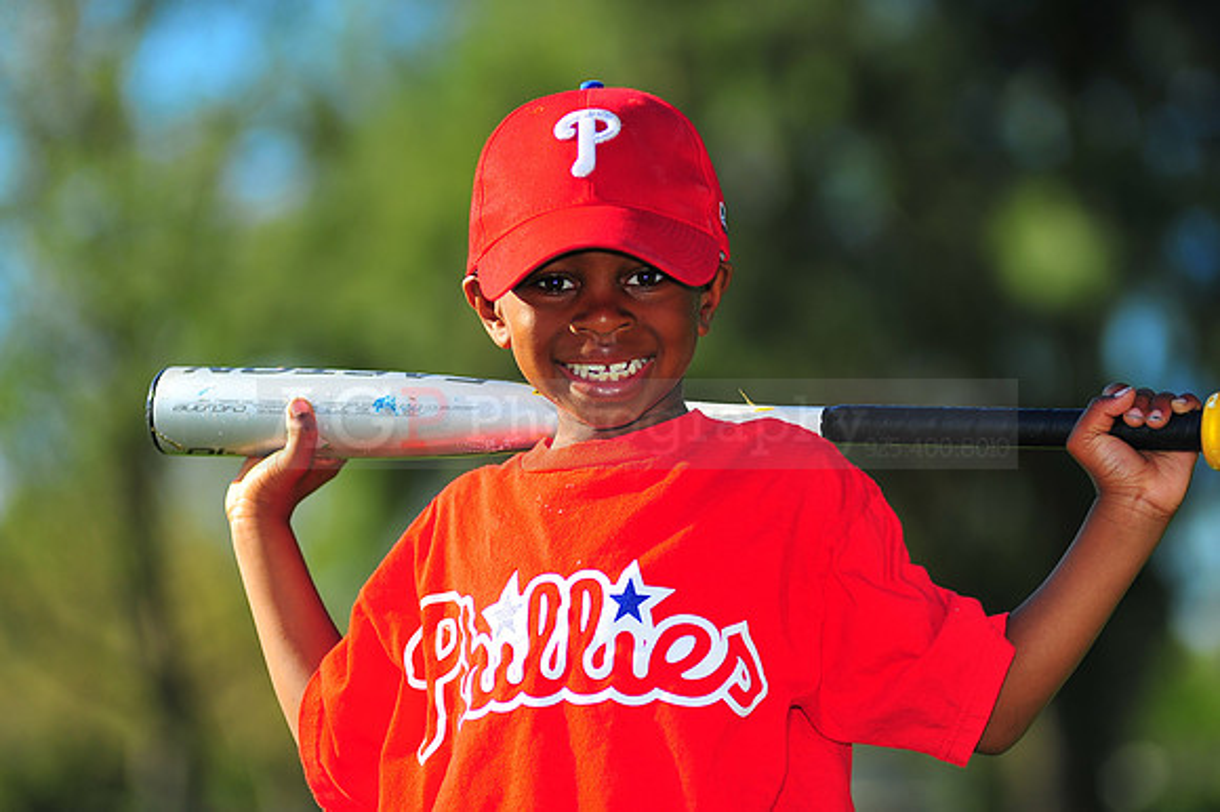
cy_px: 406
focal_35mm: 180
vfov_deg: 7.6
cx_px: 610
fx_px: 6096
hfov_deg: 11.4
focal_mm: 180
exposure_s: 1/1250
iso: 200
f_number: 4
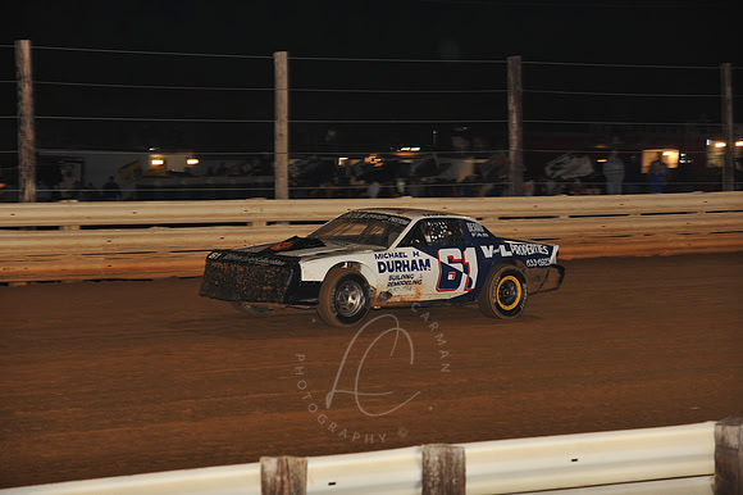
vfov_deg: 10.1
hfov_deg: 15.2
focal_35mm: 135
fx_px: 2785
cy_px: 248
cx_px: 372
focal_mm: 135
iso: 1000
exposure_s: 1/320
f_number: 6.3
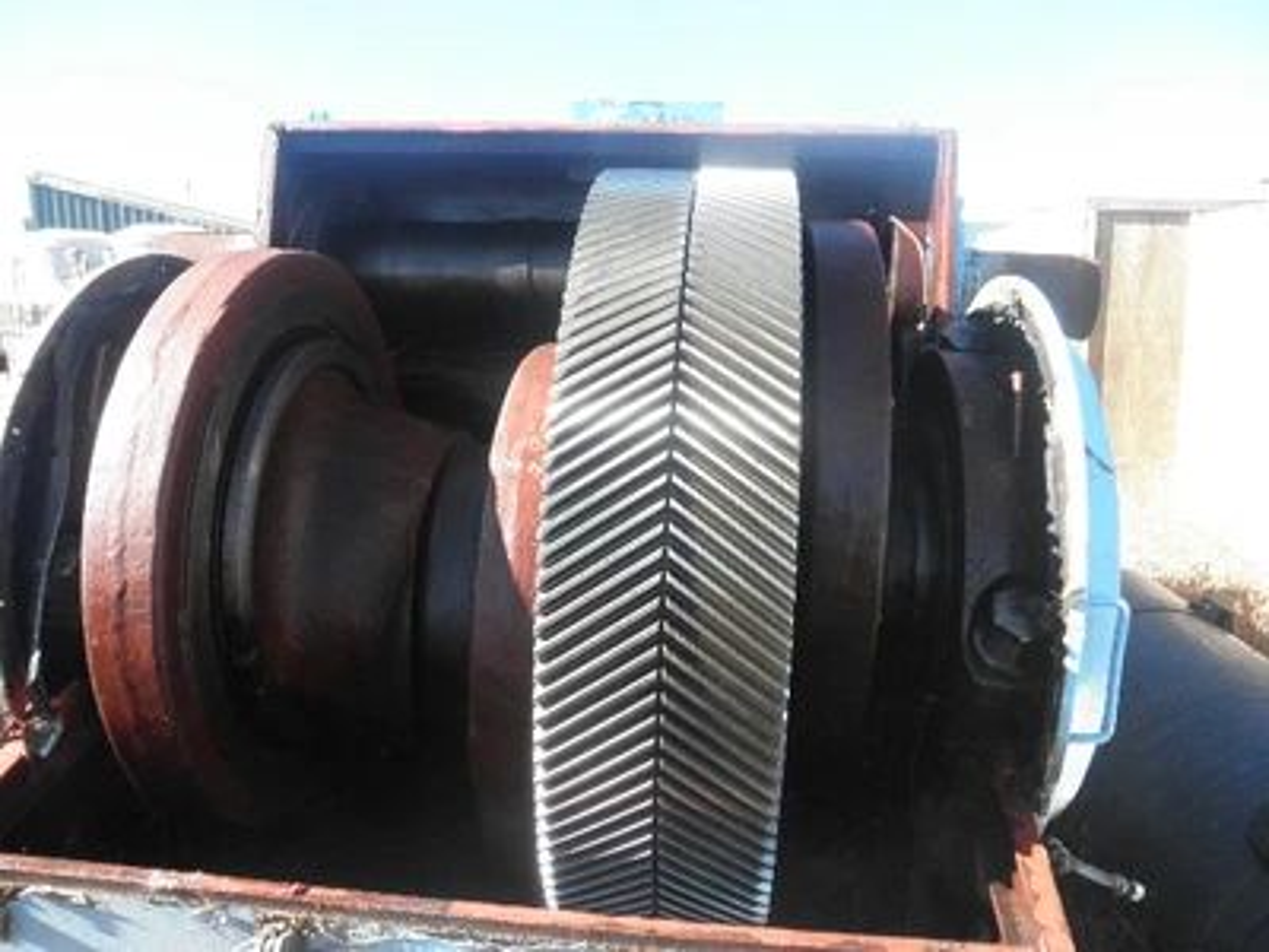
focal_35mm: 28
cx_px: 634
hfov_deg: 63.4
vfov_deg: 49.7
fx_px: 1026
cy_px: 476
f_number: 3
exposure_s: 1/200
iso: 64
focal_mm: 5
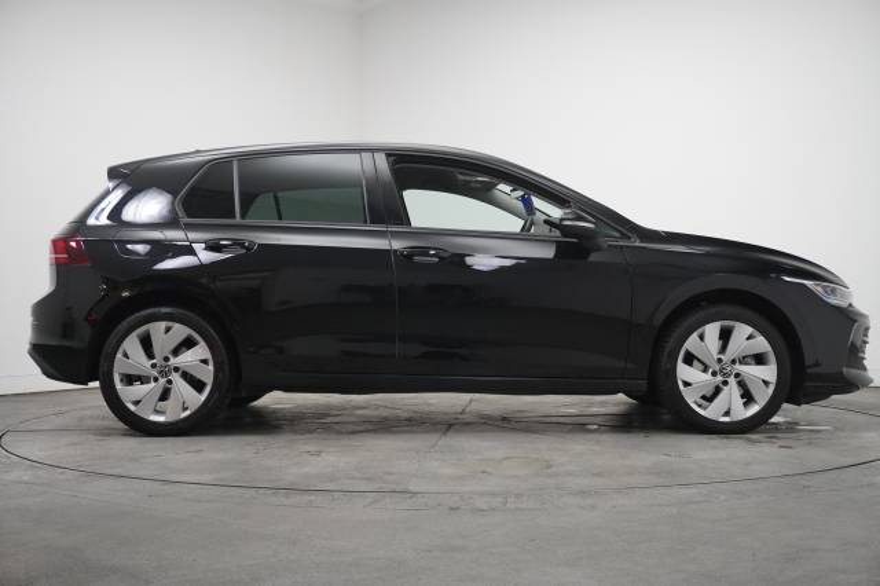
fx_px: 1063
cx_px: 440
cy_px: 293
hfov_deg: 45.0
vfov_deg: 30.8
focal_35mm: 44
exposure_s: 1/200
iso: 2500
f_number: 4.5
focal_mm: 29
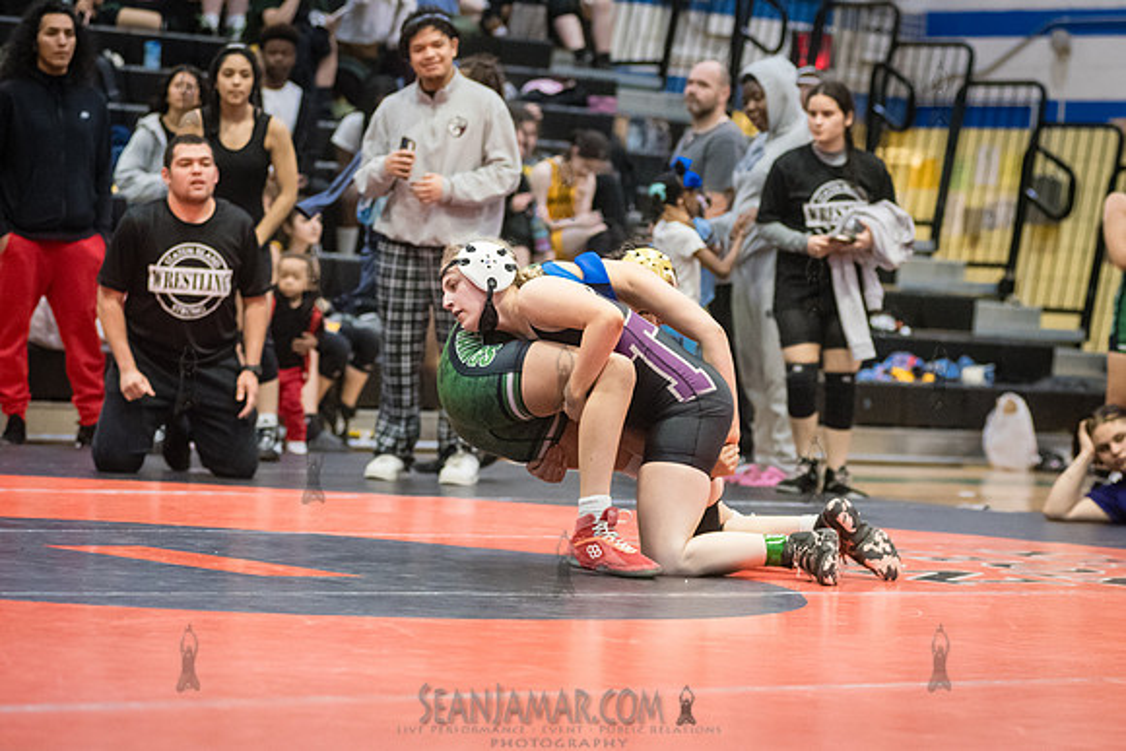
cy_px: 381
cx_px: 613
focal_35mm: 130
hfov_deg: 15.8
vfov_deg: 10.6
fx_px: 4053
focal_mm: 112
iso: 8000
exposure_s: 1/400
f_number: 3.5
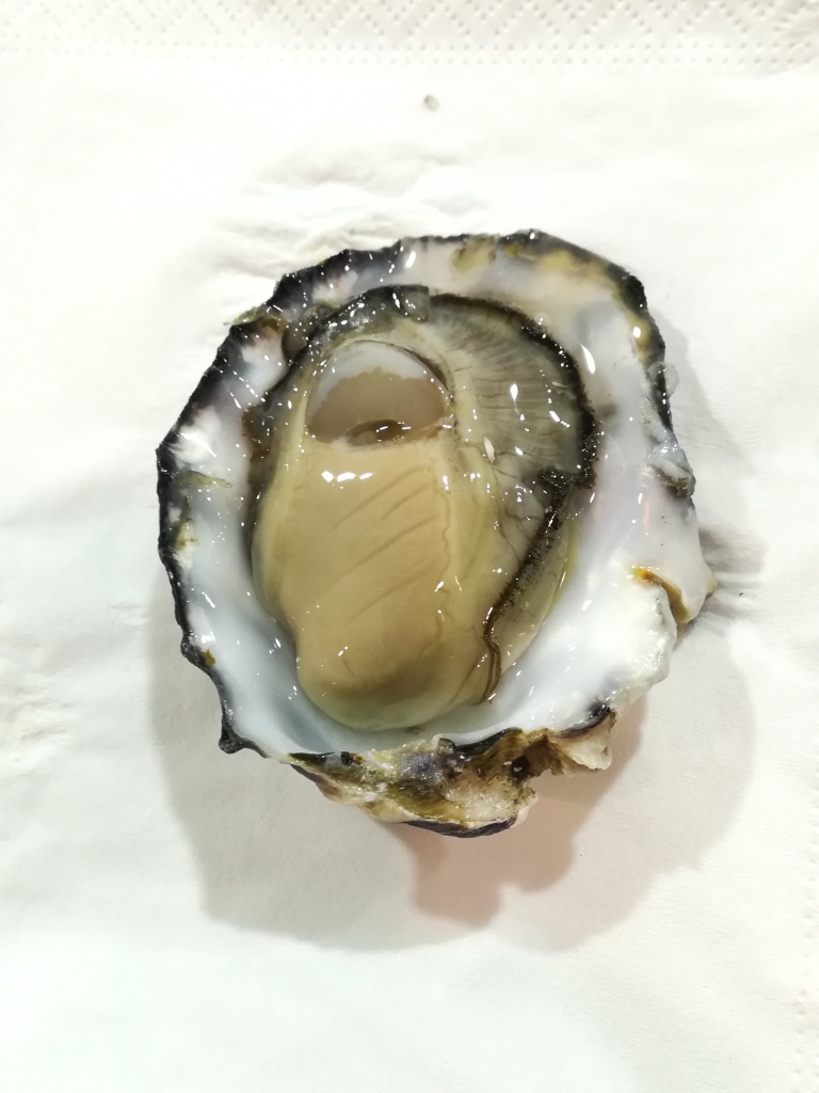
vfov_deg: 51.4
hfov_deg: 39.7
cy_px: 546
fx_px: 1136
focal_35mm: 36
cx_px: 410
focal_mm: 3.83
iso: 125
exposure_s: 1/33.3
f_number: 2.2
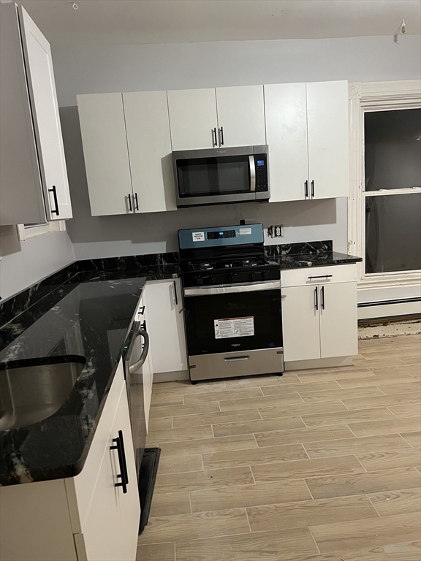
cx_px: 210
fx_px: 422
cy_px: 280
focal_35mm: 26
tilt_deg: -9.3
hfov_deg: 53.1
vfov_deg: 67.3
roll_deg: +4.9
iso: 500
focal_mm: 5.7
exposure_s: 1/60
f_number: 1.5
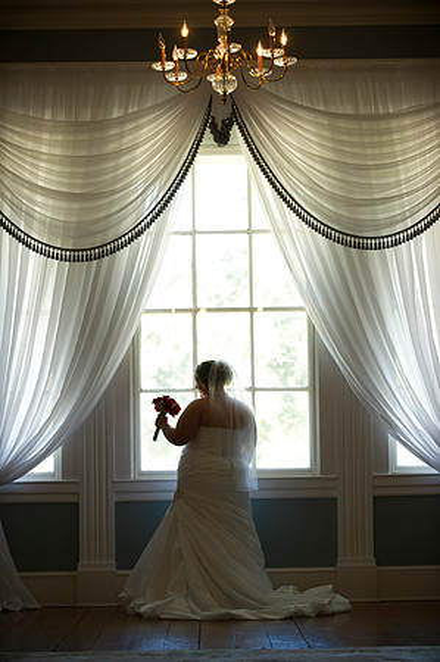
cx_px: 220
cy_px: 331
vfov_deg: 20.0
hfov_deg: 13.4
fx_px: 1874
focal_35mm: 102
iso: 400
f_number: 3.2
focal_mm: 102
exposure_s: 1/80
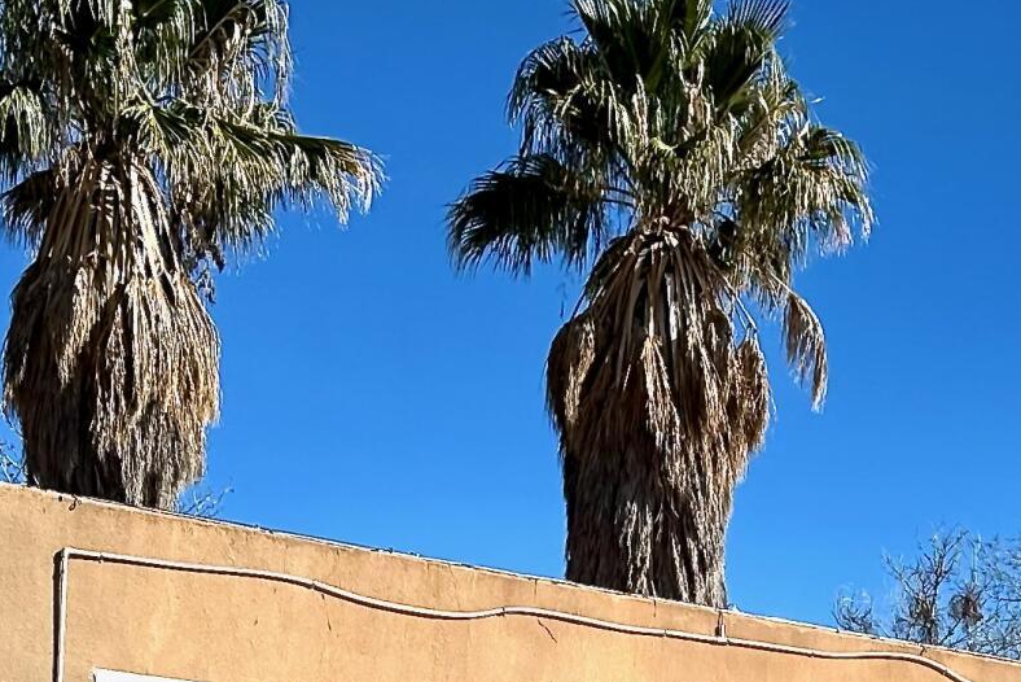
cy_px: 1122
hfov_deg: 20.8
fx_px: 2695
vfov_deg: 13.3
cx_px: 989
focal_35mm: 95
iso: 80
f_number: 1.78
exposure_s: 1/5525
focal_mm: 6.86
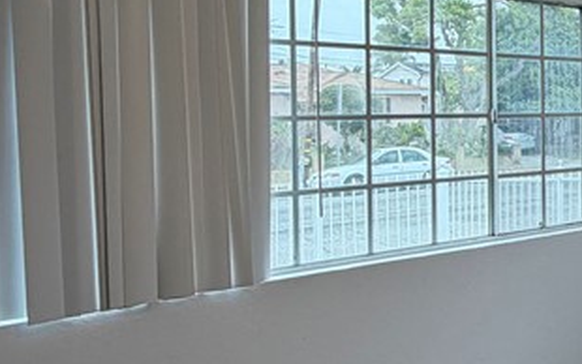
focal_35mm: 49
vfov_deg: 26.2
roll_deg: +1.7
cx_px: 672
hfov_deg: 34.2
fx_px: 777
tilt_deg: -1.9
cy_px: 128
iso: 50
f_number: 2.2
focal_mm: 2.22
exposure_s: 1/120
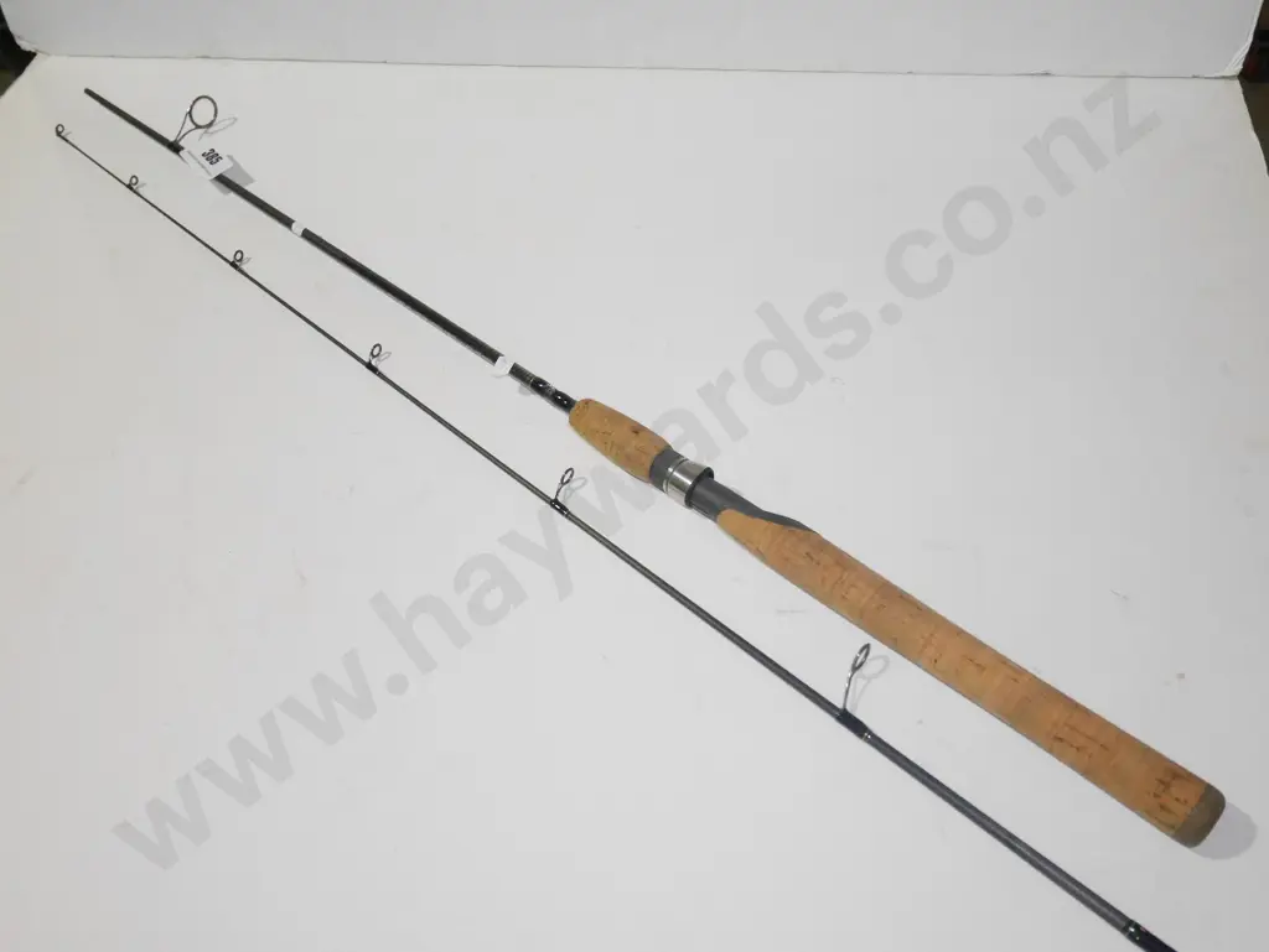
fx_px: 1100
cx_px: 634
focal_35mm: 30
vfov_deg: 46.8
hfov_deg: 59.9
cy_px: 476
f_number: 4
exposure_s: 1/320
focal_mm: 15
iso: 3200
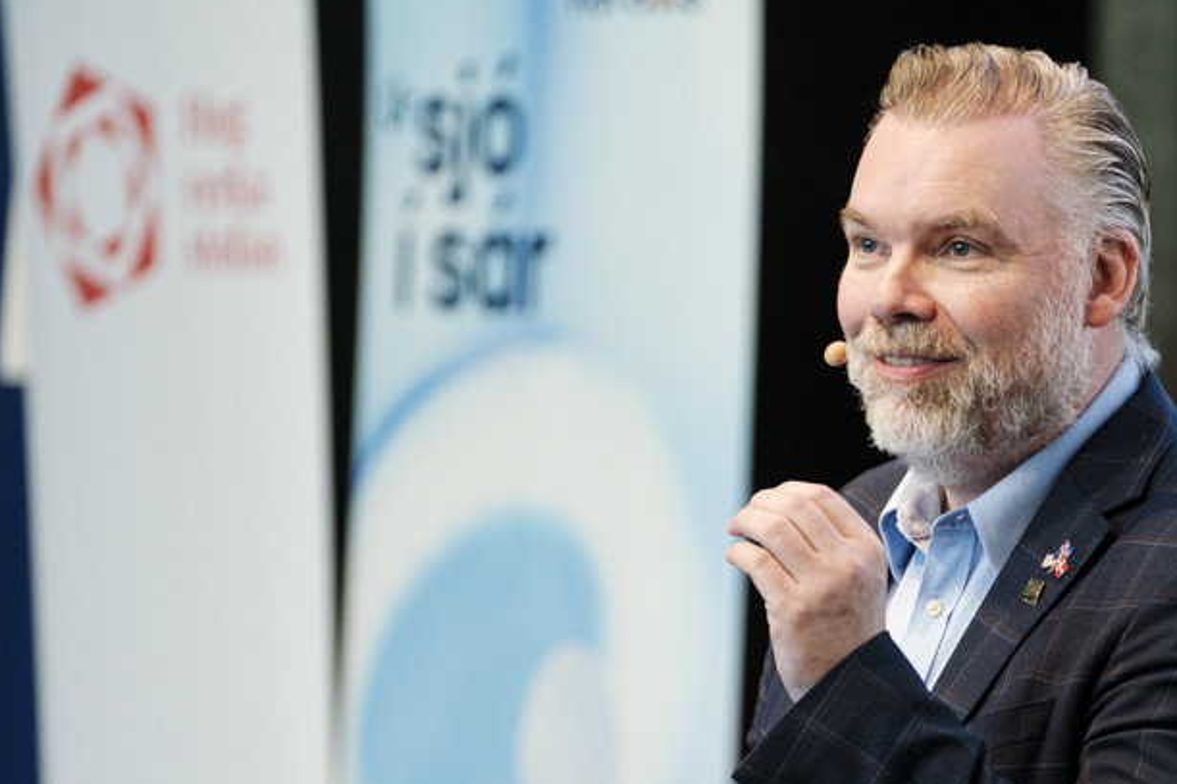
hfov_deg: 7.9
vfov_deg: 5.3
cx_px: 784
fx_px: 8530
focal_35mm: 261
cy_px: 547
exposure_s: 1/160
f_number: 2.8
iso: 2000
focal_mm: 110.6
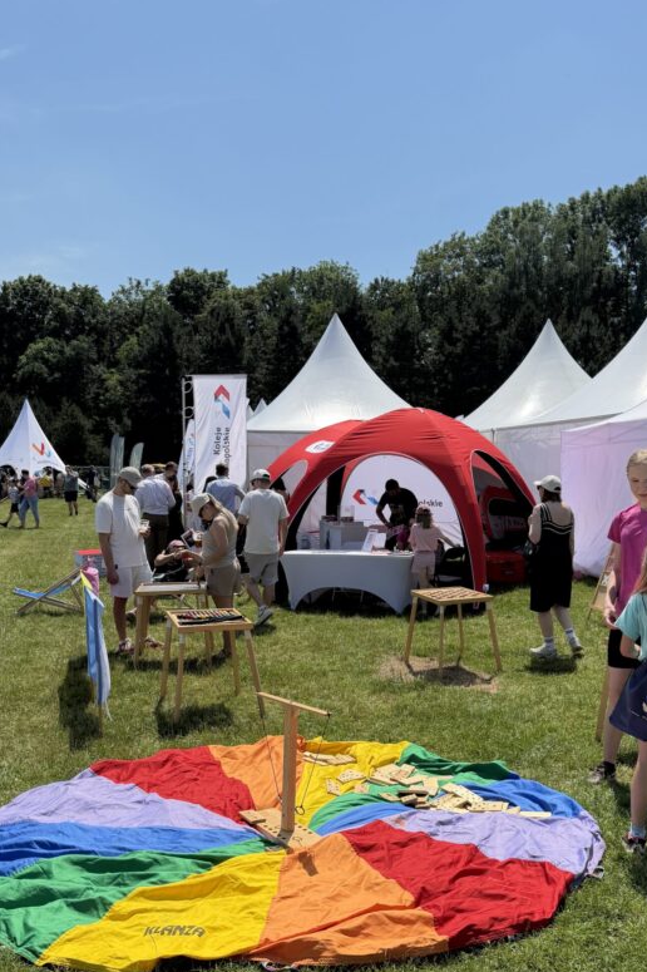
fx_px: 890
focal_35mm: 33
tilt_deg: -9.2
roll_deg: +0.0
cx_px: 380
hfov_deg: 39.8
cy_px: 596
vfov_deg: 56.7
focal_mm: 6.76
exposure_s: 1/9091
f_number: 1.78
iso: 100
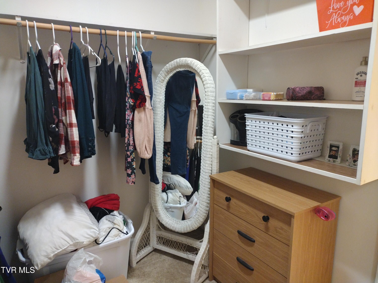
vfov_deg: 51.4
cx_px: 189
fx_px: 295
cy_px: 142
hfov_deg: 65.3
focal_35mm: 27
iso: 478
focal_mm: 4.71
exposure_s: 1/40
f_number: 1.7
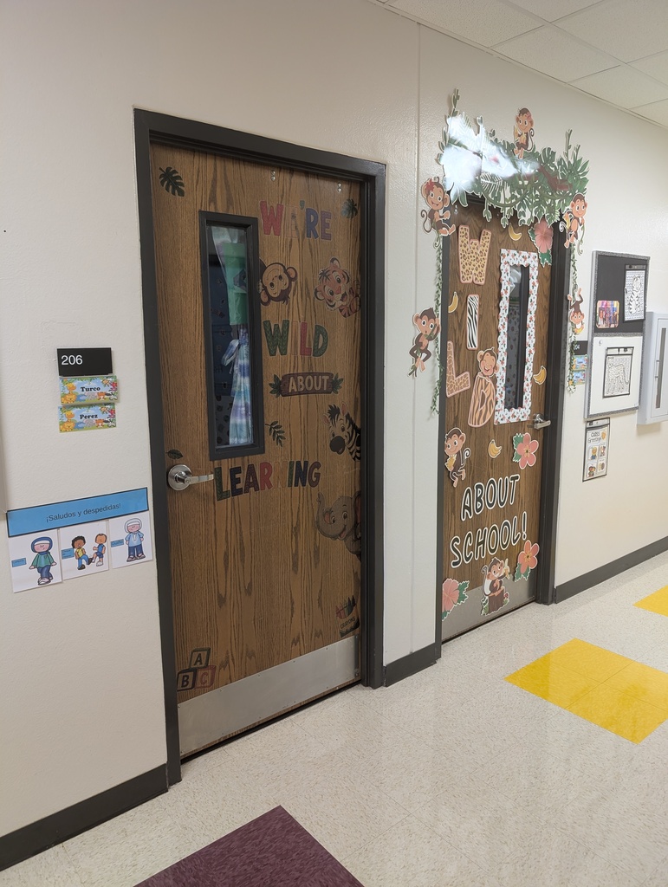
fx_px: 616
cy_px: 444
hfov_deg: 56.9
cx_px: 334
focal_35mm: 24
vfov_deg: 71.5
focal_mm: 6.9
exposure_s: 1/24
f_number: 1.68
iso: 57
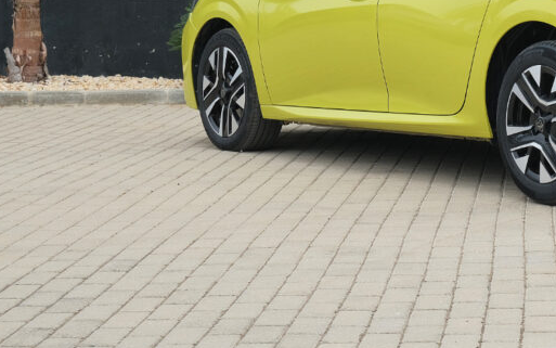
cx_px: 551
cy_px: 10
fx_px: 1789
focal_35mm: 118
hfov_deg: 17.3
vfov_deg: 11.0
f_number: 9
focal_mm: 38.5
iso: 320
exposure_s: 1/320
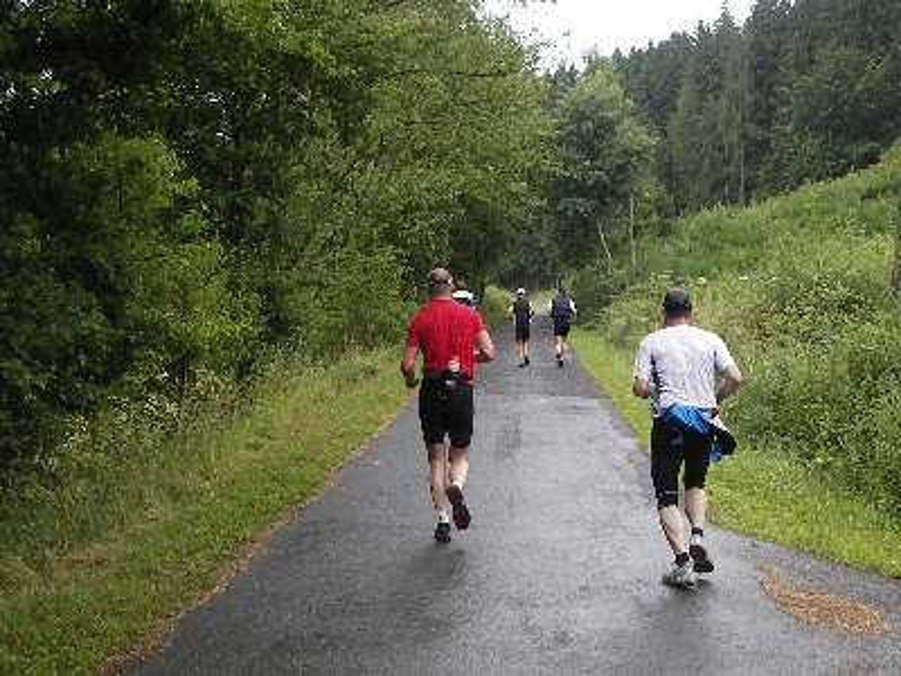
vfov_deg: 37.7
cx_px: 450
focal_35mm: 38
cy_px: 338
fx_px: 989
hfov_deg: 49.0
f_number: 3.3
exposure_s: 1/100
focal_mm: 6.3
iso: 50
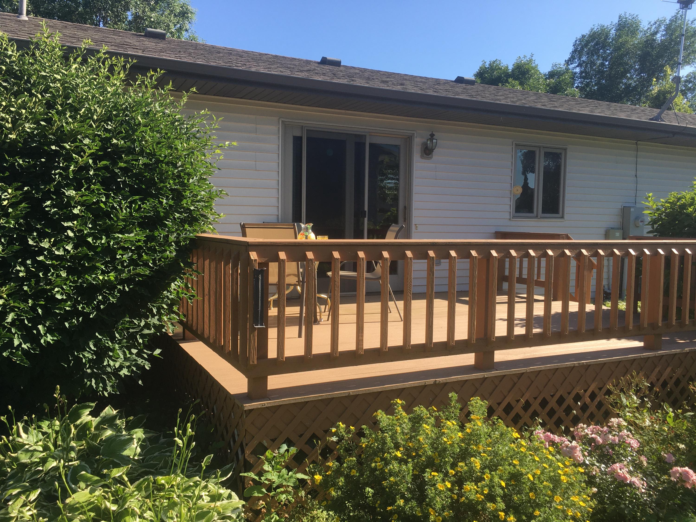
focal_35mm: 29
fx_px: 583
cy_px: 261
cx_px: 348
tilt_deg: -0.8
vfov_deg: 48.2
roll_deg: +0.3
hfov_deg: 61.7
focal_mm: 4.15
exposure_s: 1/674
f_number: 2.2
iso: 25
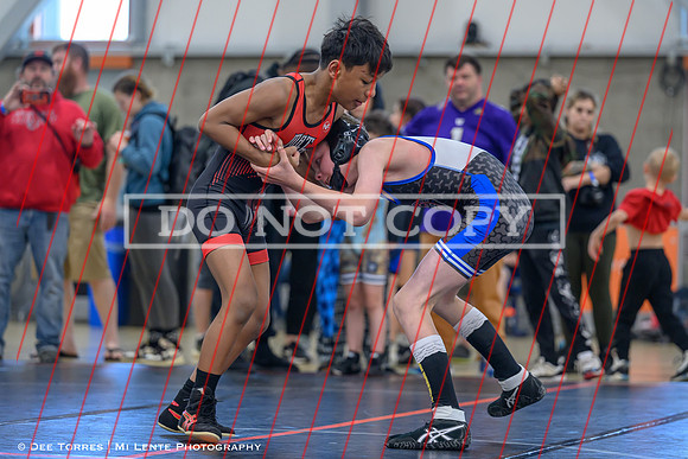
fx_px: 2671
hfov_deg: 14.7
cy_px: 207
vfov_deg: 9.8
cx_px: 348
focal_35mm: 140
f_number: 2.8
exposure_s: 1/640
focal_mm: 115
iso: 2000
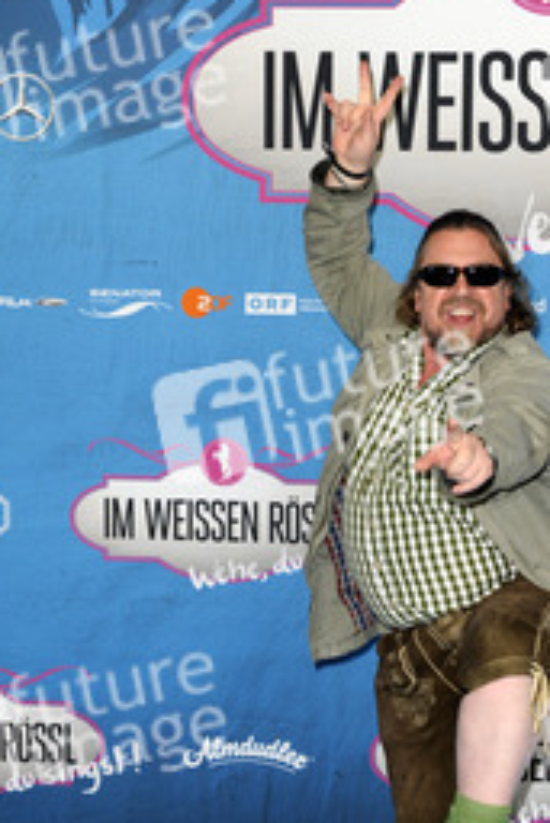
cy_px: 569
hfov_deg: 13.3
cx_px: 413
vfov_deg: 19.7
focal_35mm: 103
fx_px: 2357
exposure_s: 1/200
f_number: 5
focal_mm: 66
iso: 1000
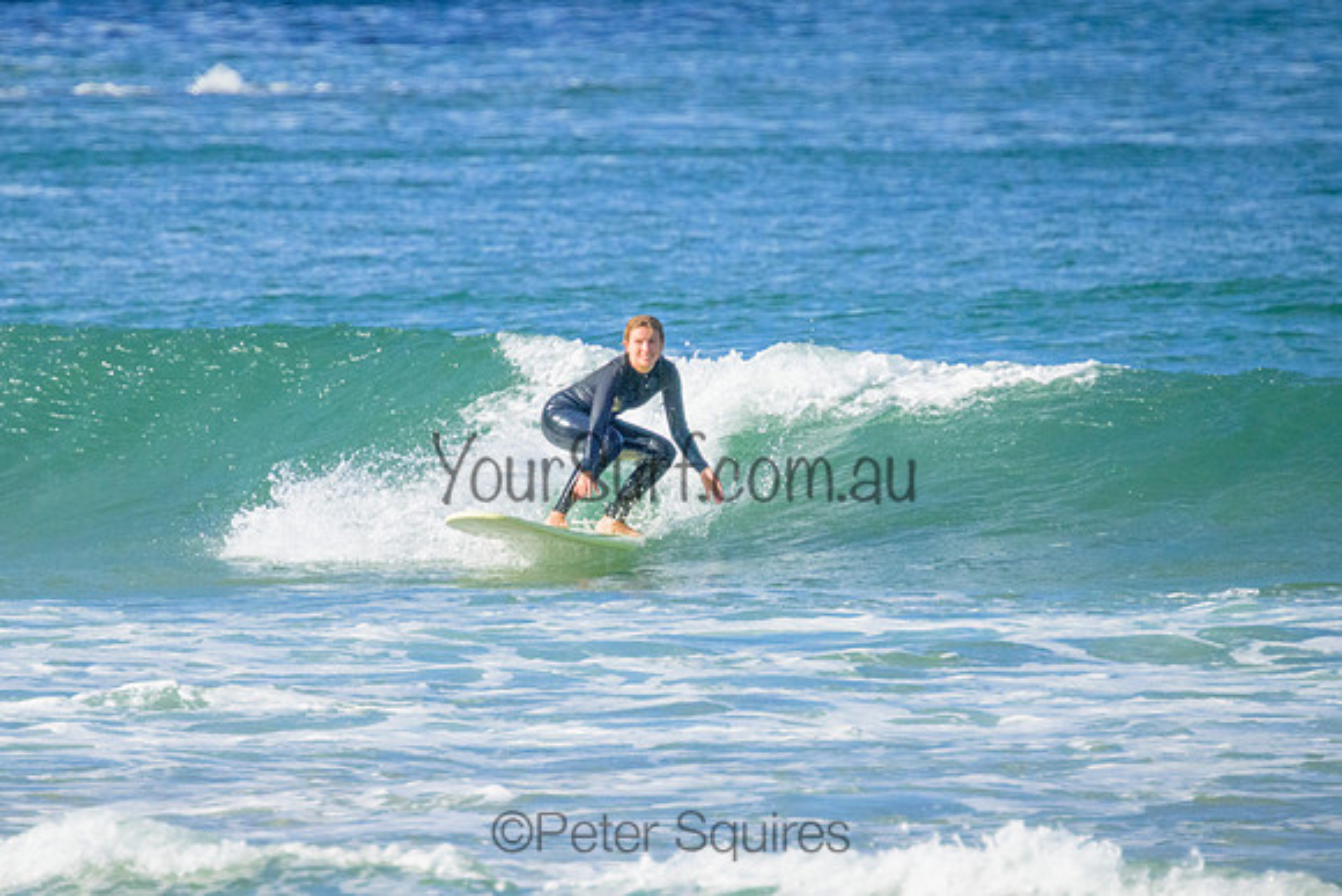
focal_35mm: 1058
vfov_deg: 1.3
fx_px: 39432
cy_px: 417
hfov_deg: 1.9
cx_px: 601
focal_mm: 800
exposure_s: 1/1250
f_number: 11
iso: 3600
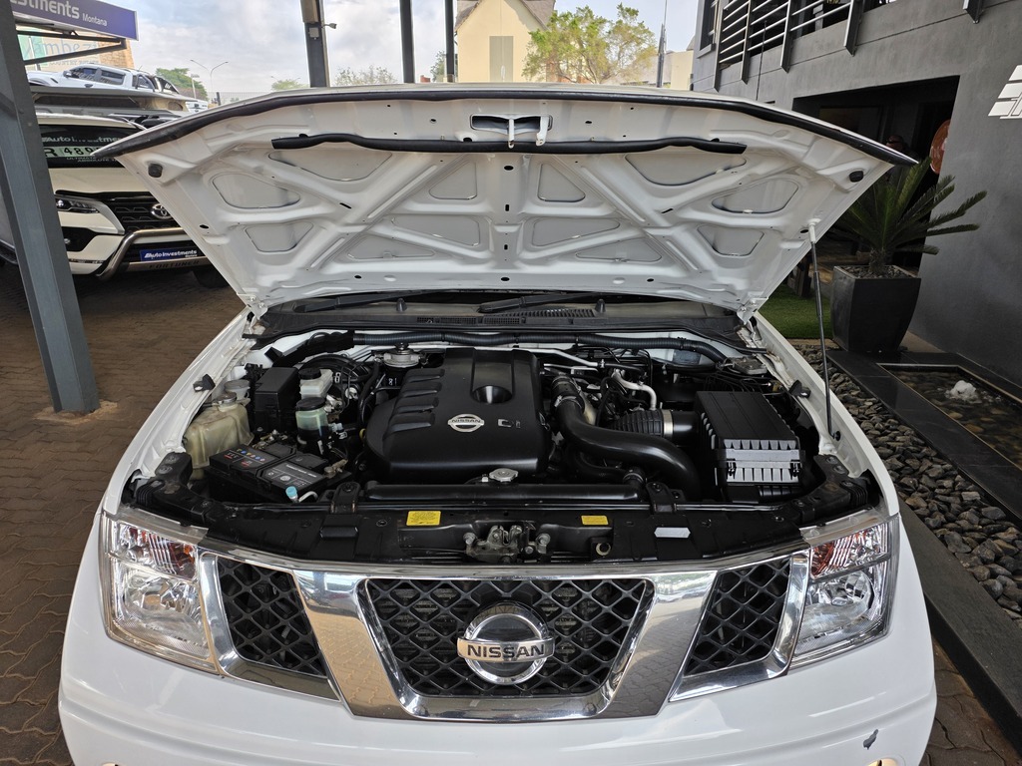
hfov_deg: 73.9
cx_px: 511
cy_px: 383
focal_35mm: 23
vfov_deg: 58.9
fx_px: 679
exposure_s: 1/180
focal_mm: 6.25
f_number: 1.7
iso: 32
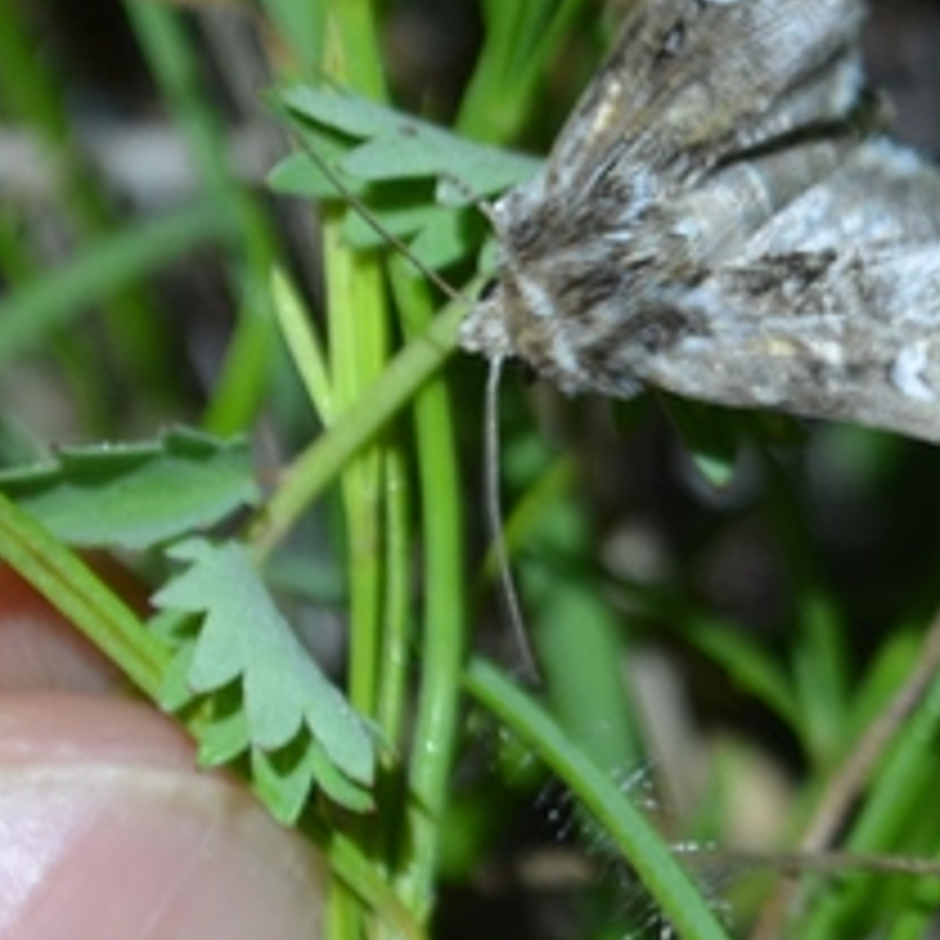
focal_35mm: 214
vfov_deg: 8.1
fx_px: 6584
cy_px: 160
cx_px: 1259
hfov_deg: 8.1
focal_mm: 55
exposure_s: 1/60
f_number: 6.3
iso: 400
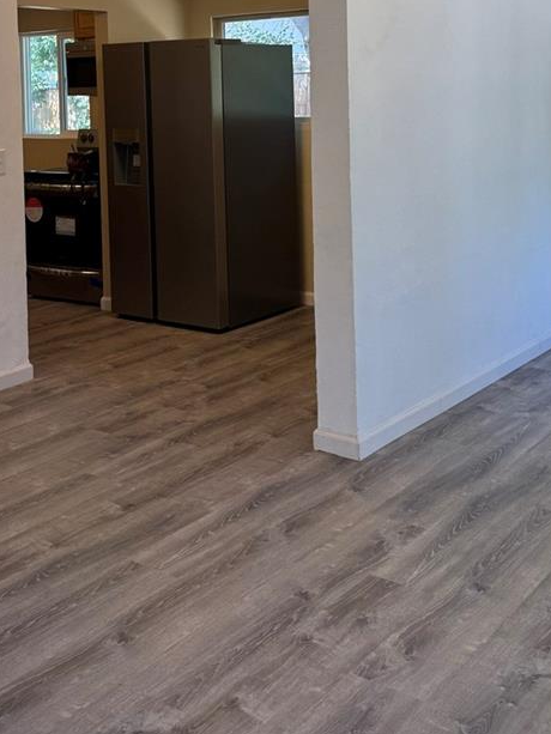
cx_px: 244
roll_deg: +2.1
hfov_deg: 30.9
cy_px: 119
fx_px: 997
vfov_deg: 38.5
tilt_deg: -2.5
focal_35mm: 47
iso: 64
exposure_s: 1/120
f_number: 1.78
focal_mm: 6.76
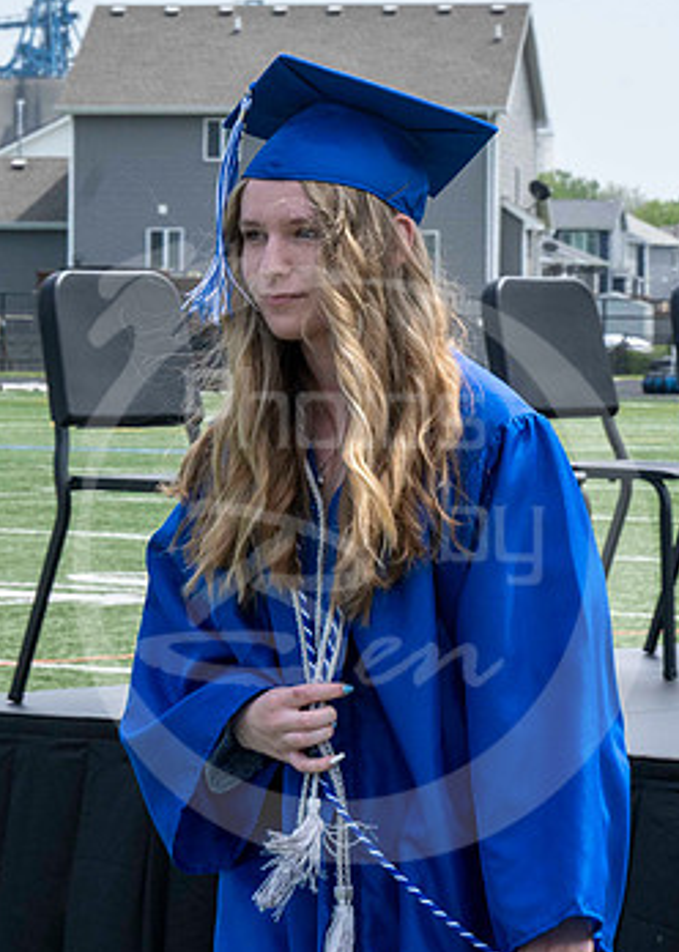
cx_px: 165
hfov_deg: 6.9
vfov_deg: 9.7
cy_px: 374
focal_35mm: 208
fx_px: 5624
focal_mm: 70
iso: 200
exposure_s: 1/250
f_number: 13
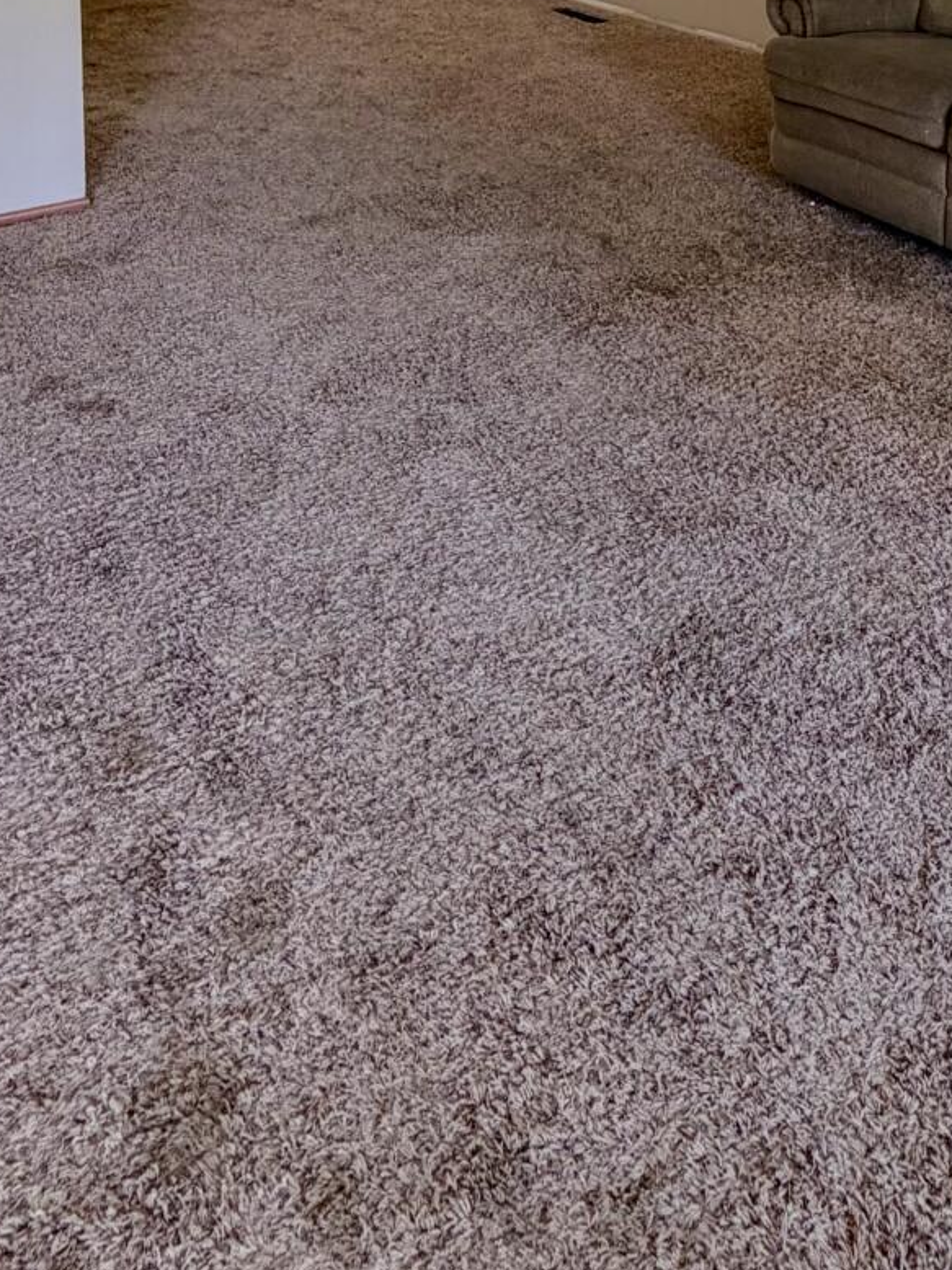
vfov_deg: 40.7
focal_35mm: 36
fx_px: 1321
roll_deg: -0.6
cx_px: 575
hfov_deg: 39.5
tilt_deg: -5.3
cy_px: -144
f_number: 2.2
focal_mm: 2.22
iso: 200
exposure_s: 1/60
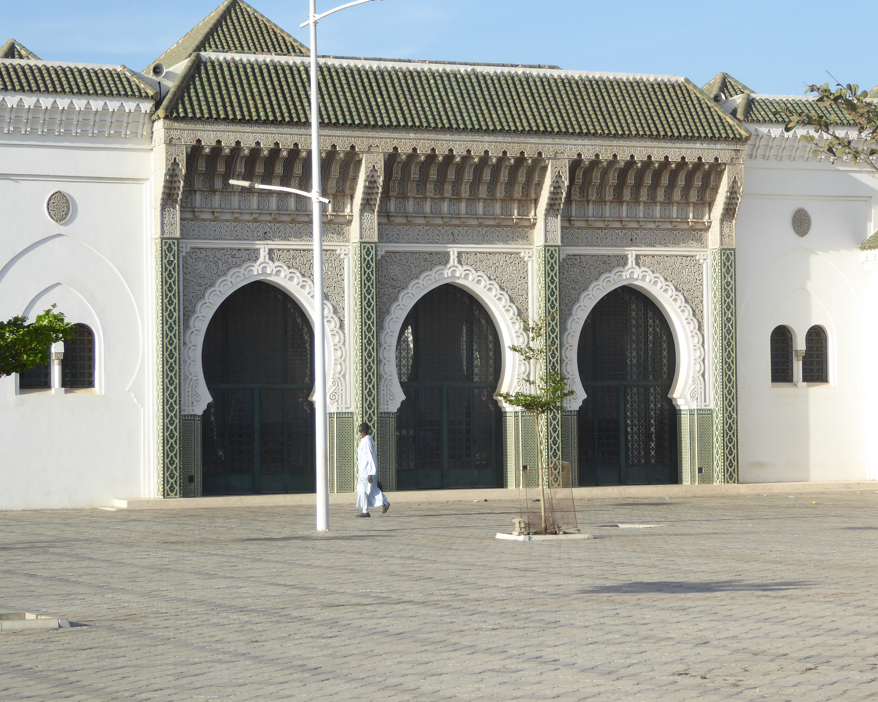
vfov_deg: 13.8
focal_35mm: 112
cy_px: 350
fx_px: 2910
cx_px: 452
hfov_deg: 17.2
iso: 80
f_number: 5
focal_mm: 17.5
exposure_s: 1/320
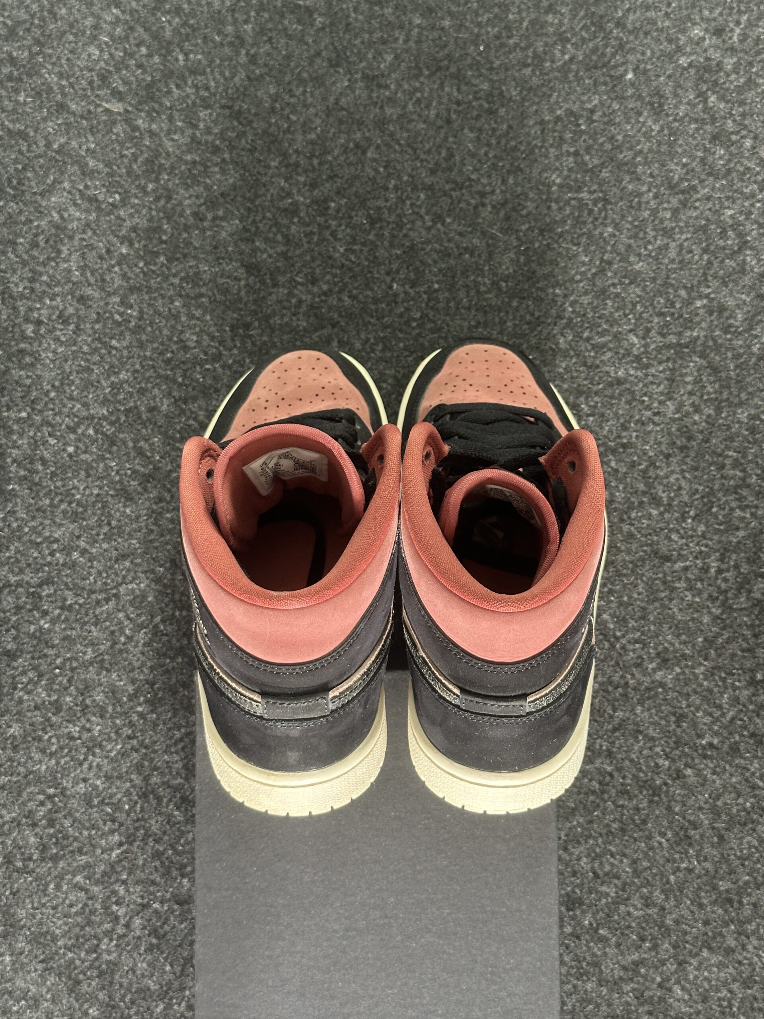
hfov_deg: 30.3
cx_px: 382
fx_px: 1413
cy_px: 510
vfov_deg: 39.7
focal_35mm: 48
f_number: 1.78
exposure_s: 1/33
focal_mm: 6.86
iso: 320
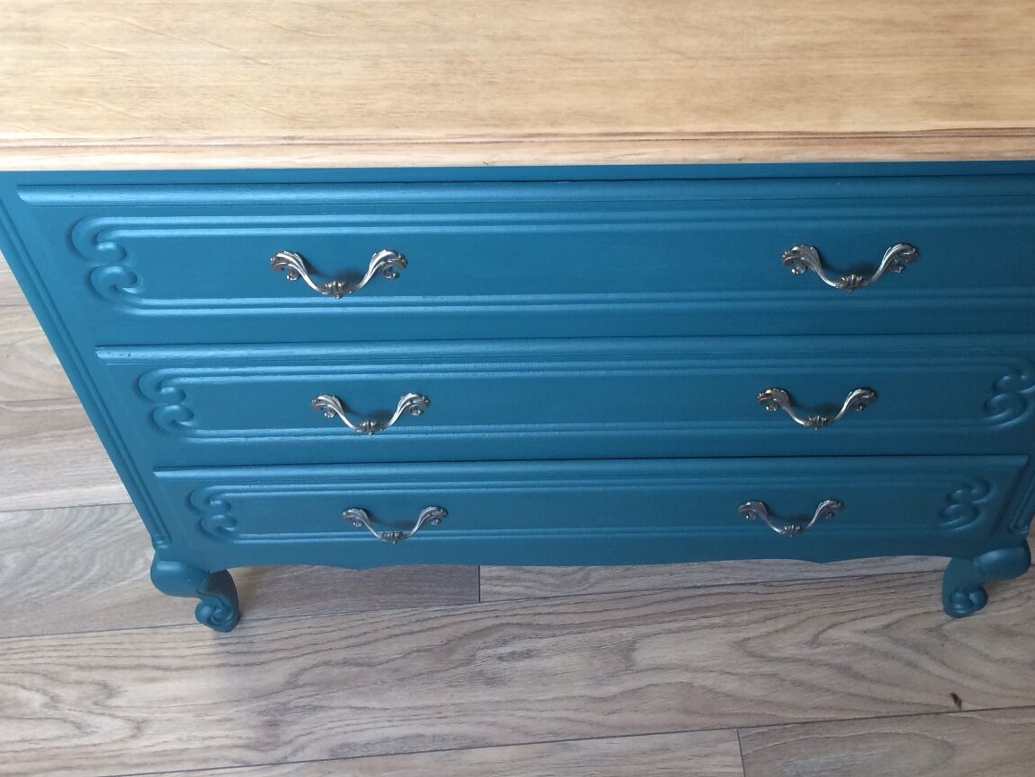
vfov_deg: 34.8
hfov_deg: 45.7
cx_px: 582
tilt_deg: -48.7
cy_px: 250
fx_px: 1226
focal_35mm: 41
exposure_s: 1/33
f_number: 2.2
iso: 50
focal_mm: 4.15
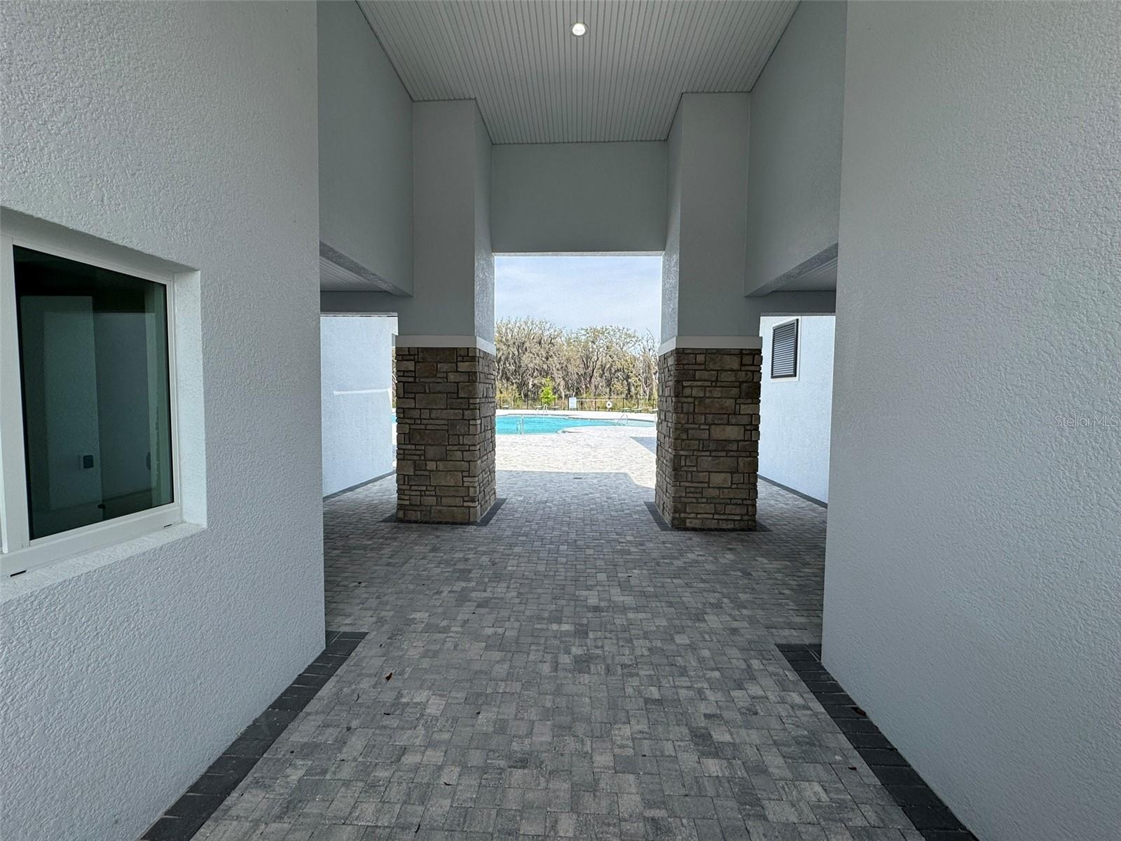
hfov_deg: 102.1
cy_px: 420
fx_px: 453
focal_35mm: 14
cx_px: 560
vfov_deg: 85.7
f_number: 2.2
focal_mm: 2.22
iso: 50
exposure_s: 1/1143
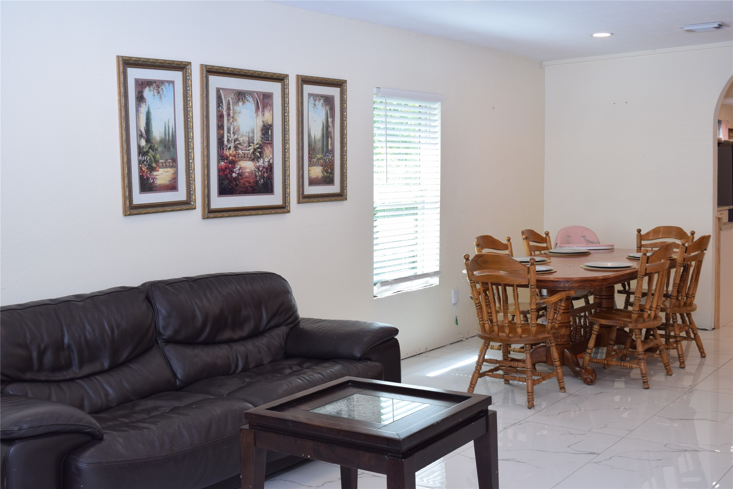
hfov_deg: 46.4
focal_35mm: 42
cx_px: 366
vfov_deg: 31.9
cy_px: 244
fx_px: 855
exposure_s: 1/125
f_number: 5.6
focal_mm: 28
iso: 400
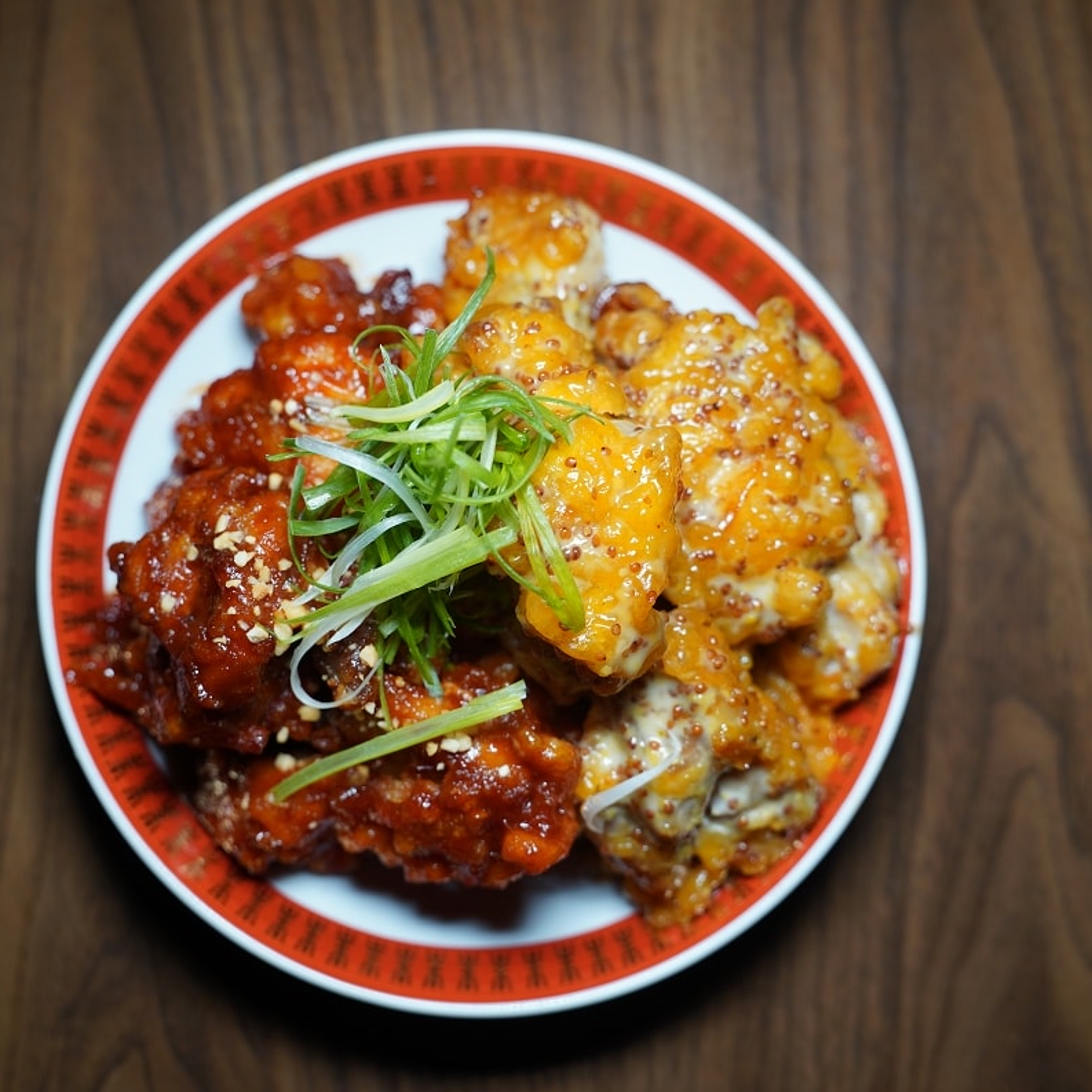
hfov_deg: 45.9
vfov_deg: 46.0
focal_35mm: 36
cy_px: 543
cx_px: 478
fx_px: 1285
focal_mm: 28
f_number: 4
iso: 320
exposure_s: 1/60
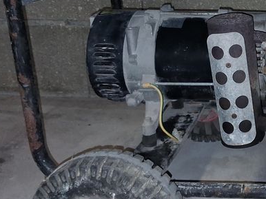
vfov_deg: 20.9
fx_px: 538
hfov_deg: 25.5
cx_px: 303
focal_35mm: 70
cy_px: 60
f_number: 1.8
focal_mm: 4
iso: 400
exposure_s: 1/50
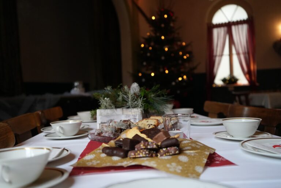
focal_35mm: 32
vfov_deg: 41.1
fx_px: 250
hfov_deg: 58.7
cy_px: 94
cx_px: 140
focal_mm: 32
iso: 5000
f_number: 4
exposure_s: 1/160
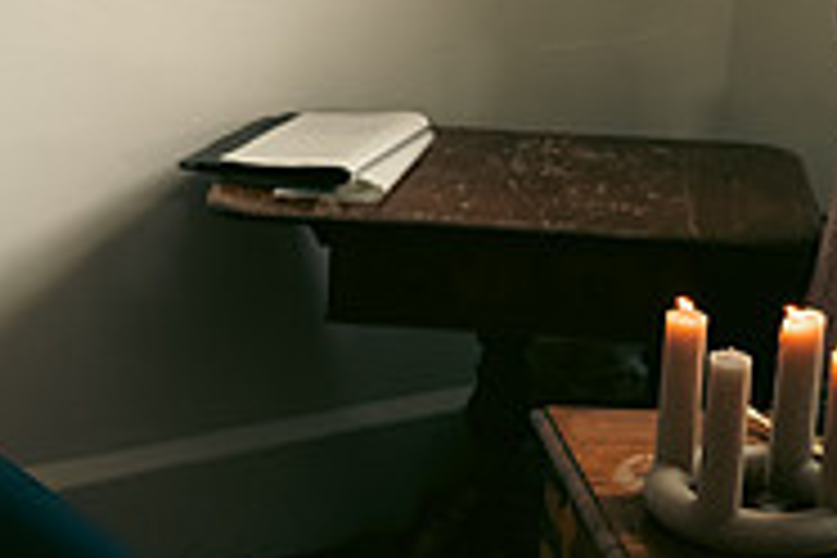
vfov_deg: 13.6
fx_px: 2325
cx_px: 81
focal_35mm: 100
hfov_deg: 20.0
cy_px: 83
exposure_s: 1/160
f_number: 3.5
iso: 800
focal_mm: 32
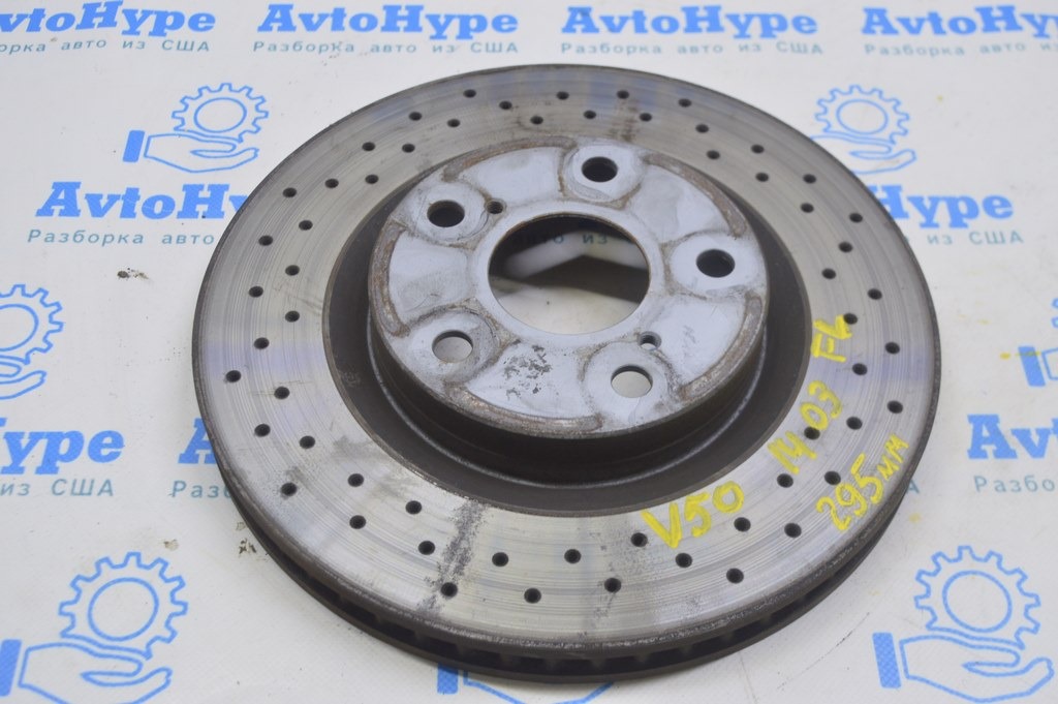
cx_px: 529
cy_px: 352
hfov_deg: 43.6
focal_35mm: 45
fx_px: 1321
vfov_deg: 29.8
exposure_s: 1/20
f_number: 5.6
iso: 400
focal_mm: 30
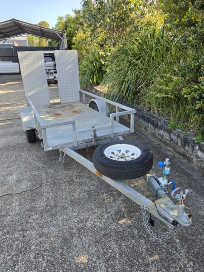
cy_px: 136
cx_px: 102
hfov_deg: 58.9
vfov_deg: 73.9
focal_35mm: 23
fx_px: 181
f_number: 1.4
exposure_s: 1/359
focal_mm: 6.5
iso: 25
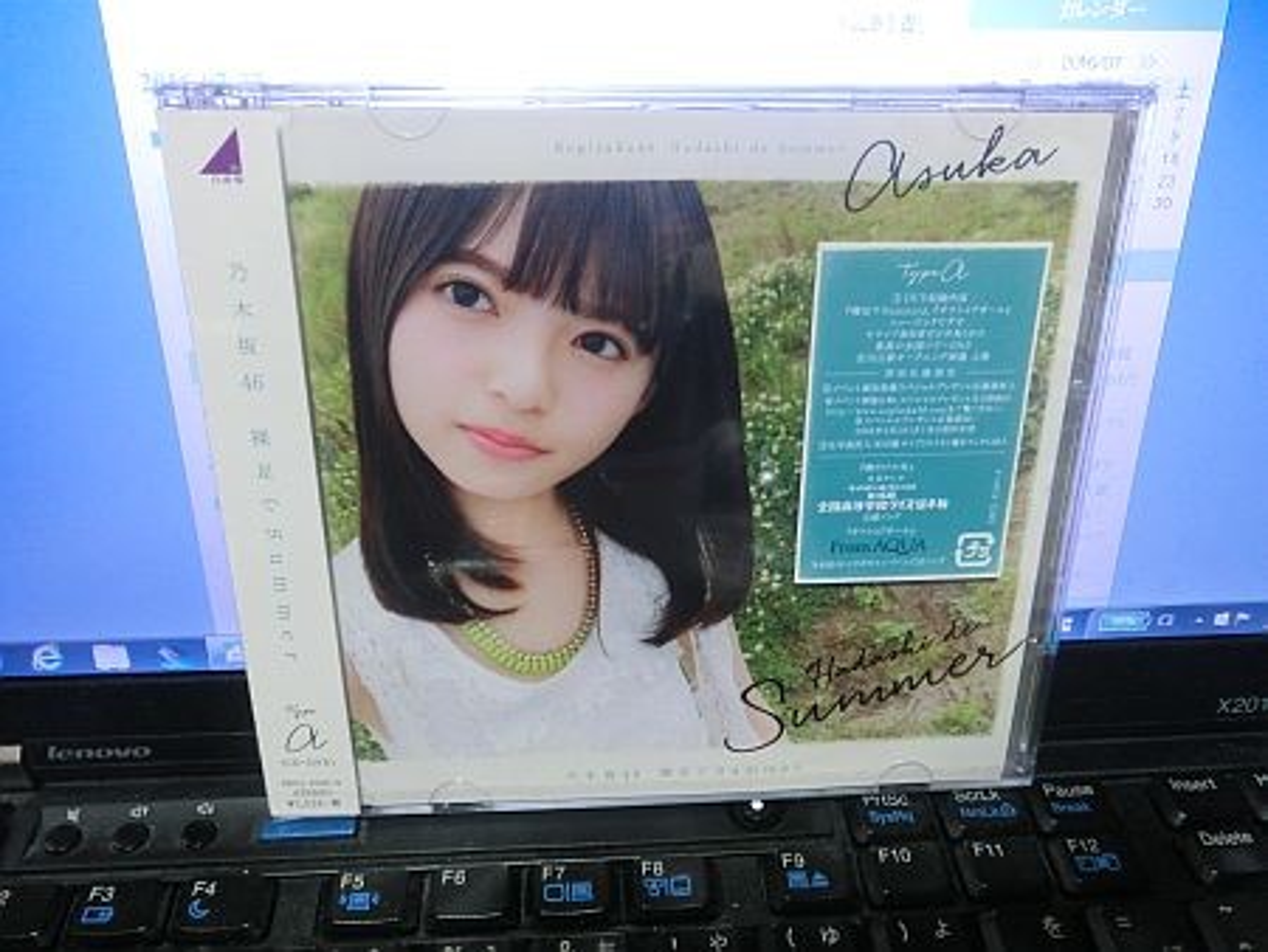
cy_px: 476
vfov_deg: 49.8
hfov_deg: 63.4
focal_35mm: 28
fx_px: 1026
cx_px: 634
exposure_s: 1/40
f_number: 3
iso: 800
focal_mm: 5
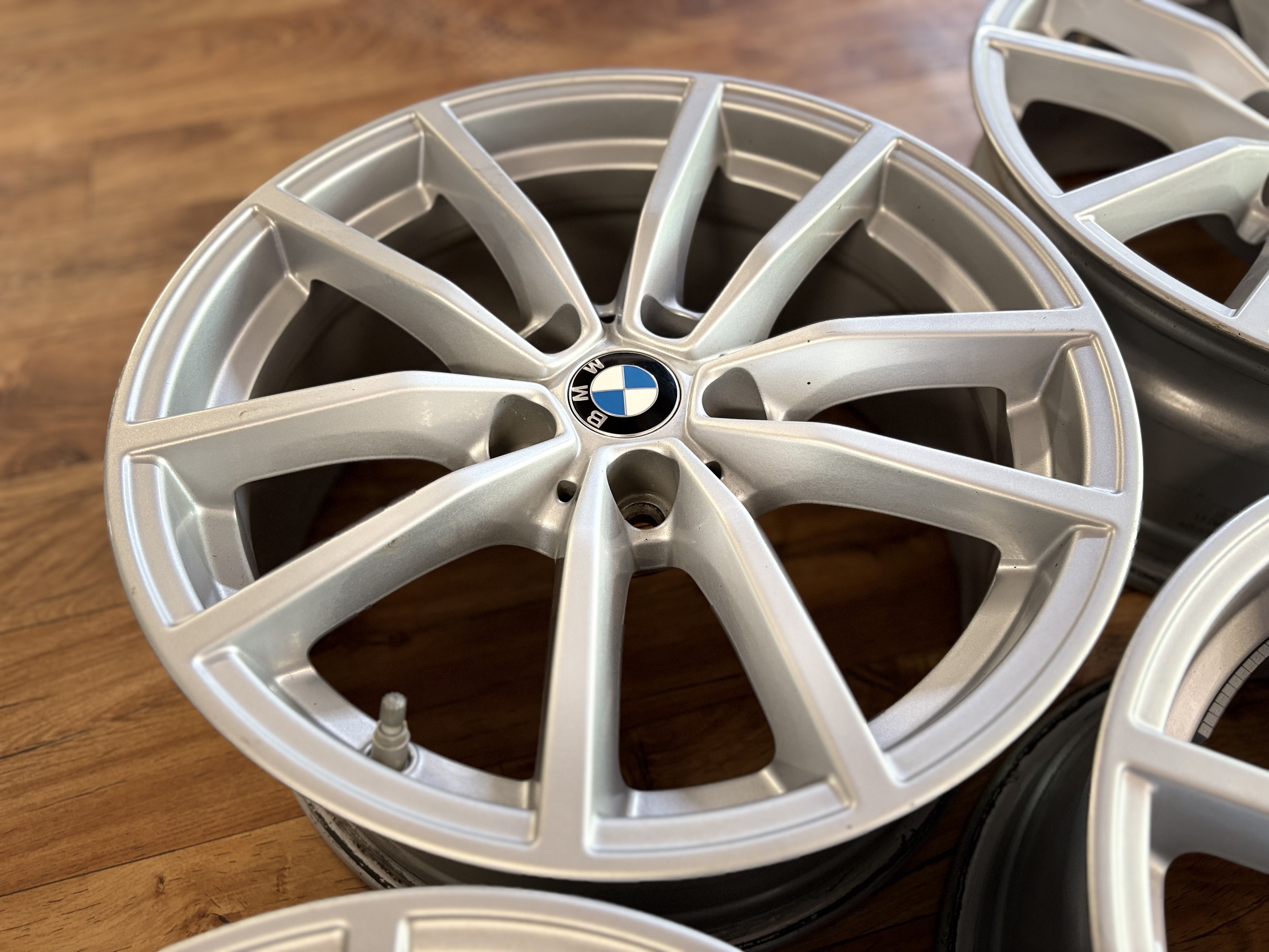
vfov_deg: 53.1
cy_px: 476
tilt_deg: -54.8
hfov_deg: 67.3
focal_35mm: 26
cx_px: 634
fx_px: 953
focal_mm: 5.96
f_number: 1.6
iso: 160
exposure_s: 1/60
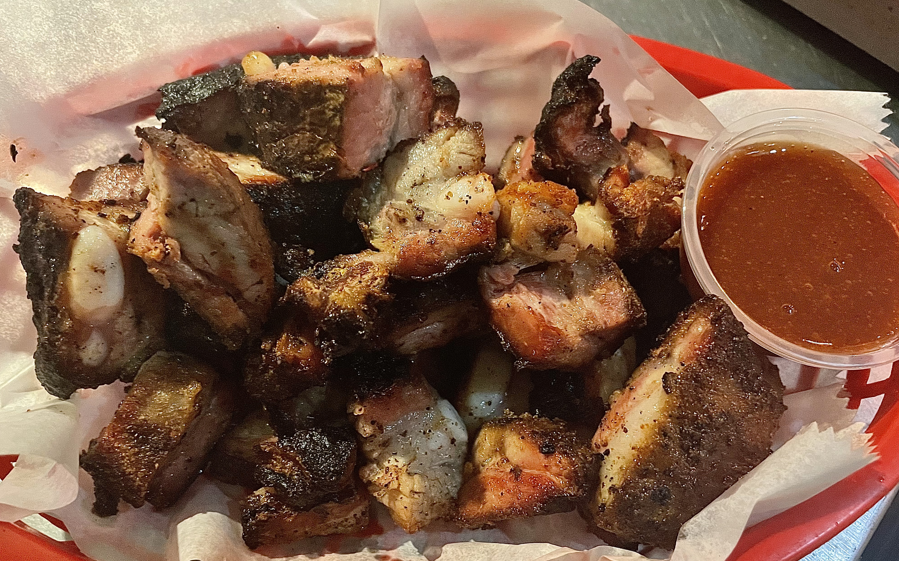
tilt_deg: -67.3
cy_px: 290
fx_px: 686
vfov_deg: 44.5
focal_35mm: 28
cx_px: 447
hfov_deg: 66.5
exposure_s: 1/30
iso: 1000
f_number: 1.6
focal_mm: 4.2
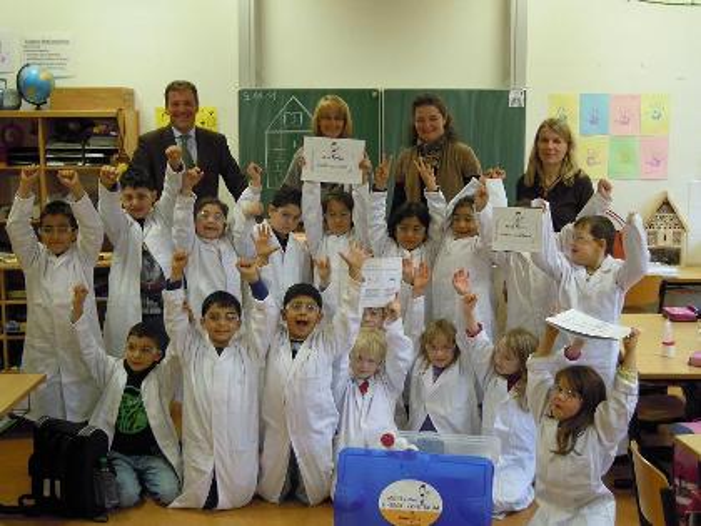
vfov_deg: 31.5
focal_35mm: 46
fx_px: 932
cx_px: 350
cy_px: 263
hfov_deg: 41.2
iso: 280
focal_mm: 8.3
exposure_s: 1/50
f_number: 3.4
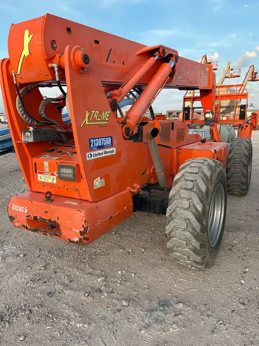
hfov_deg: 53.1
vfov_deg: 67.3
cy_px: 173
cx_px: 130
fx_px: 259
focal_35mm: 26
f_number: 1.5
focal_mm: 5.7
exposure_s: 1/236
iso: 40
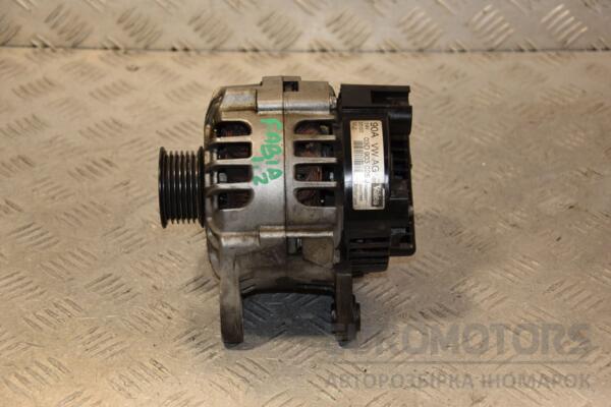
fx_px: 1476
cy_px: 204
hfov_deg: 23.4
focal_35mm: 87
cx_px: 306
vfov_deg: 15.7
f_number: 5.6
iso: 800
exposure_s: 1/200
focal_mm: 58
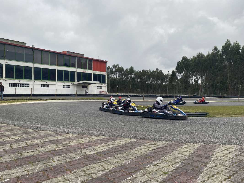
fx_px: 183
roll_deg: +0.2
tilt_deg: -2.4
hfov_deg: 67.3
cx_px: 122
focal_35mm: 26
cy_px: 92
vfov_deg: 53.1
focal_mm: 4.25
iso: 32
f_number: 1.8
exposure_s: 1/1193
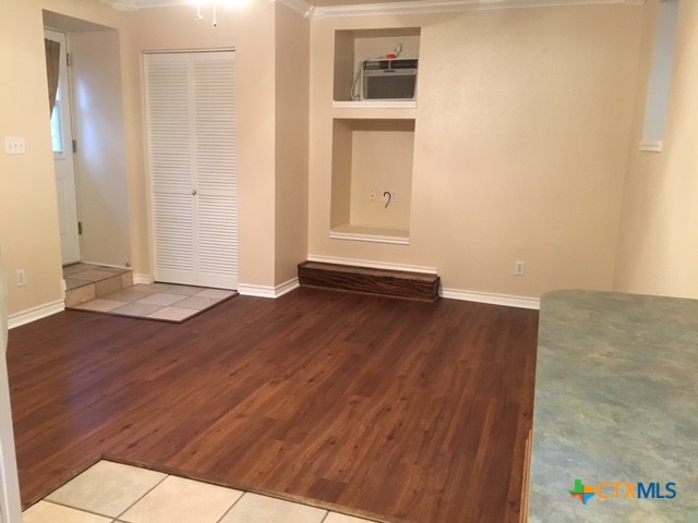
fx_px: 585
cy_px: 262
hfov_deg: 61.7
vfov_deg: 48.2
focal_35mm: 29
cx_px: 349
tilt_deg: -10.8
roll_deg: -1.1
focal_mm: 4.15
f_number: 2.2
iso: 200
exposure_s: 1/20
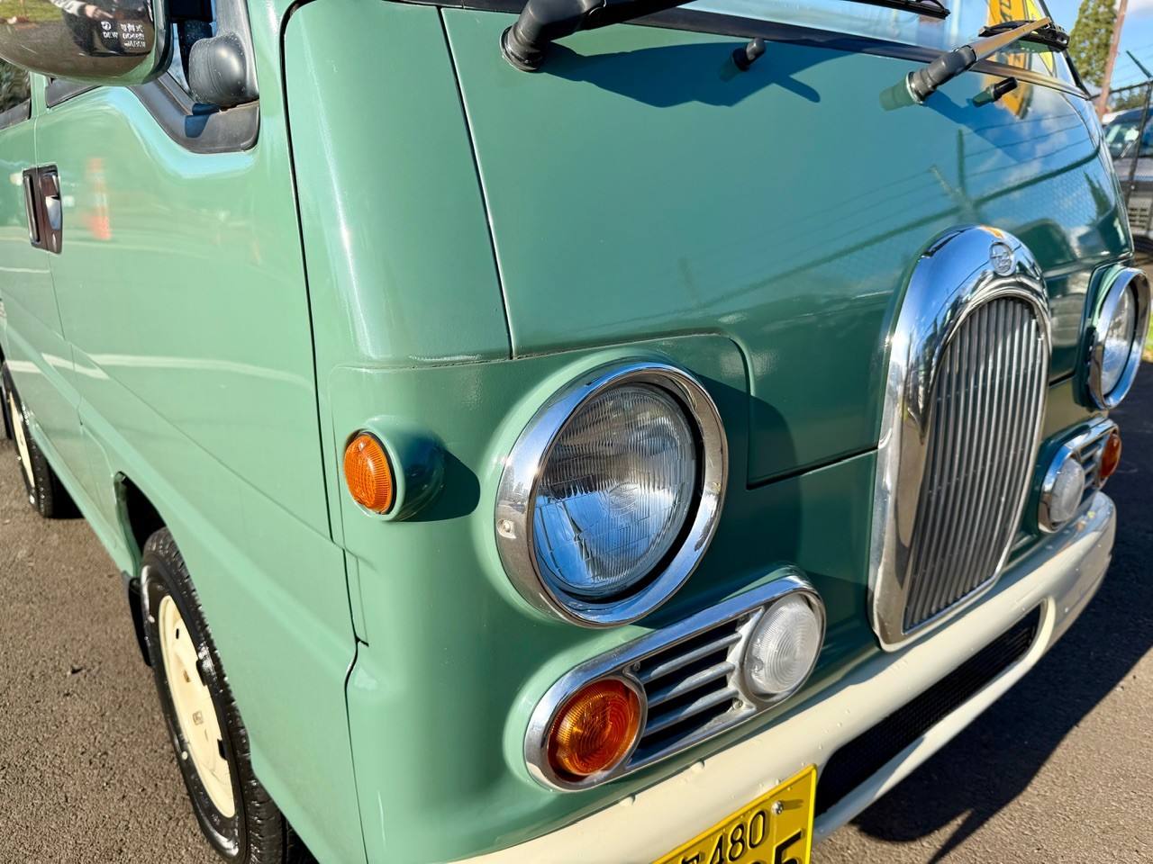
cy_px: 432
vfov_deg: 56.8
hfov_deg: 71.6
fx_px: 799
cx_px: 576
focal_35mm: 24
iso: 80
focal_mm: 6.76
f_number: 1.78
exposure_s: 1/2703
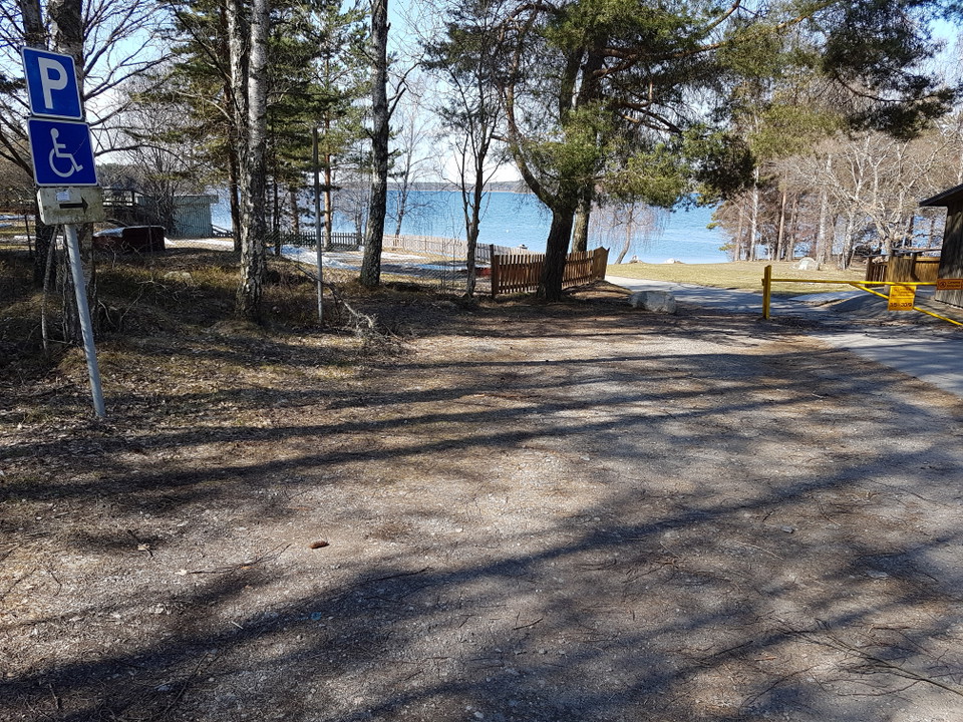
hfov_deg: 67.3
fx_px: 723
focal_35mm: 26
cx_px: 482
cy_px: 361
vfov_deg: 53.1
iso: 40
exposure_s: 1/776
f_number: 1.7
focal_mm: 4.2
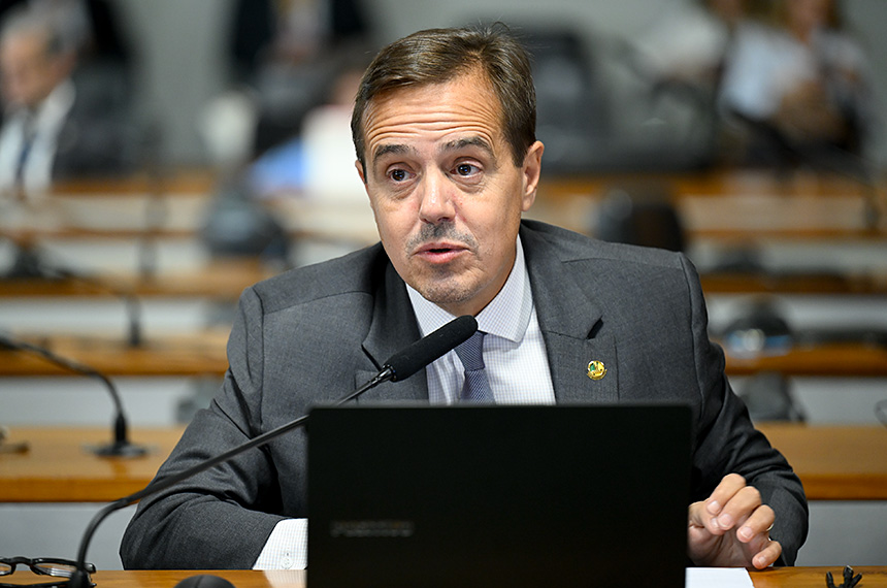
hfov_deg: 12.5
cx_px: 444
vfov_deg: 8.3
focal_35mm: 165
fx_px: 4058
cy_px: 294
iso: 2000
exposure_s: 1/160
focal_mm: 165
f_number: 2.8
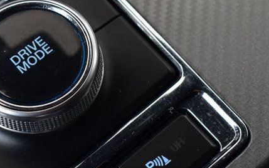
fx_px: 909
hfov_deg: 16.8
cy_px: 79
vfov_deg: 10.6
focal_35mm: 124
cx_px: 131
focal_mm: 34
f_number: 6.3
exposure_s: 1/15
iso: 560
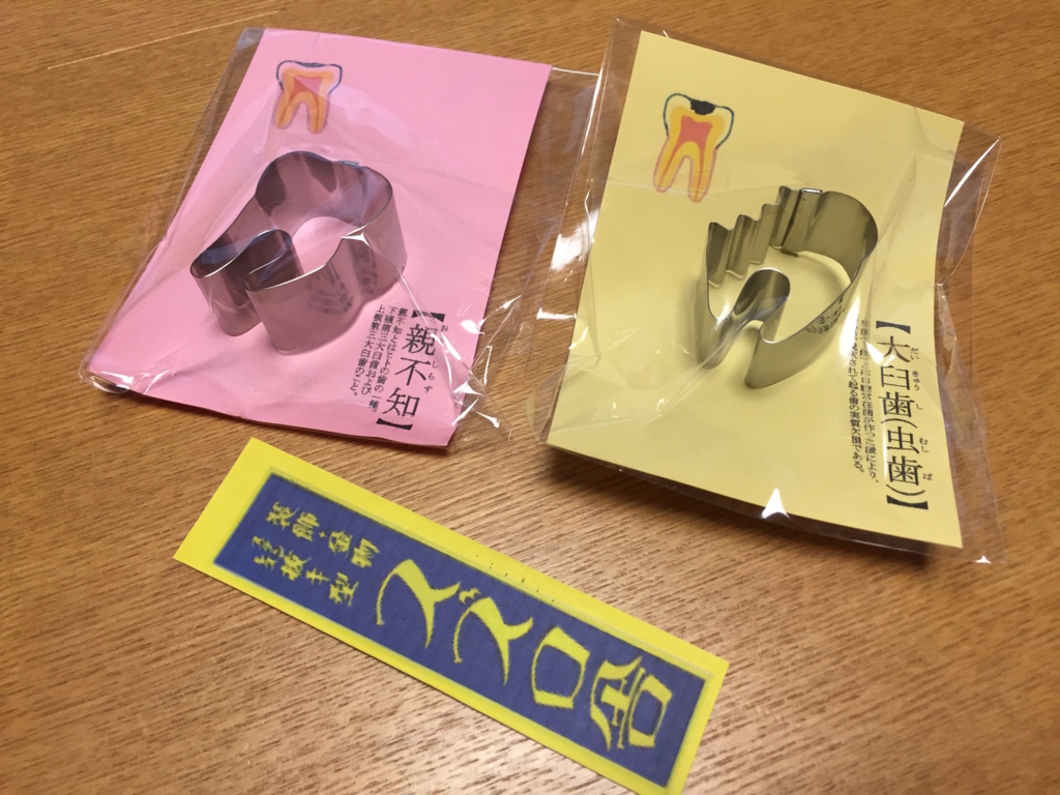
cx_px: 530
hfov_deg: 61.7
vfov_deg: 48.2
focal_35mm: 29
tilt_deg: -64.3
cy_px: 398
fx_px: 888
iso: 32
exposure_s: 1/30
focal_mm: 4.15
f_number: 2.2
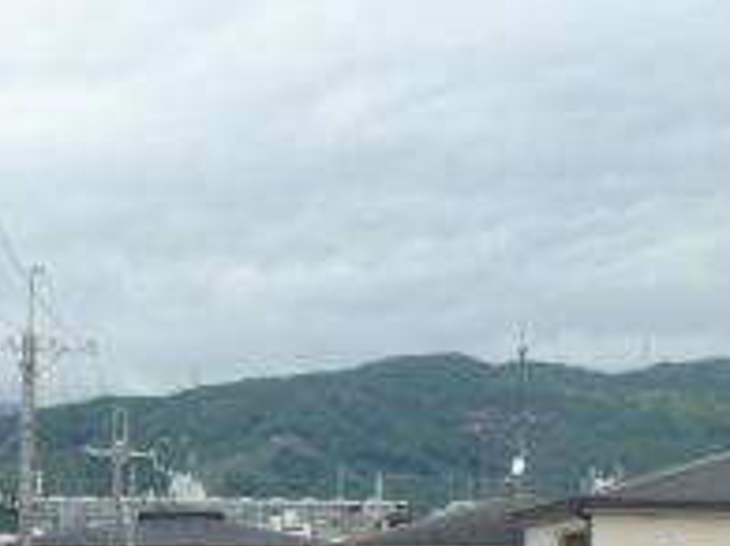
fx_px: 2424
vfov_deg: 12.1
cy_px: 890
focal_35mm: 115
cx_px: 26
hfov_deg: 16.8
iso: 80
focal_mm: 6.3
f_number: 4.5
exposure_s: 1/200
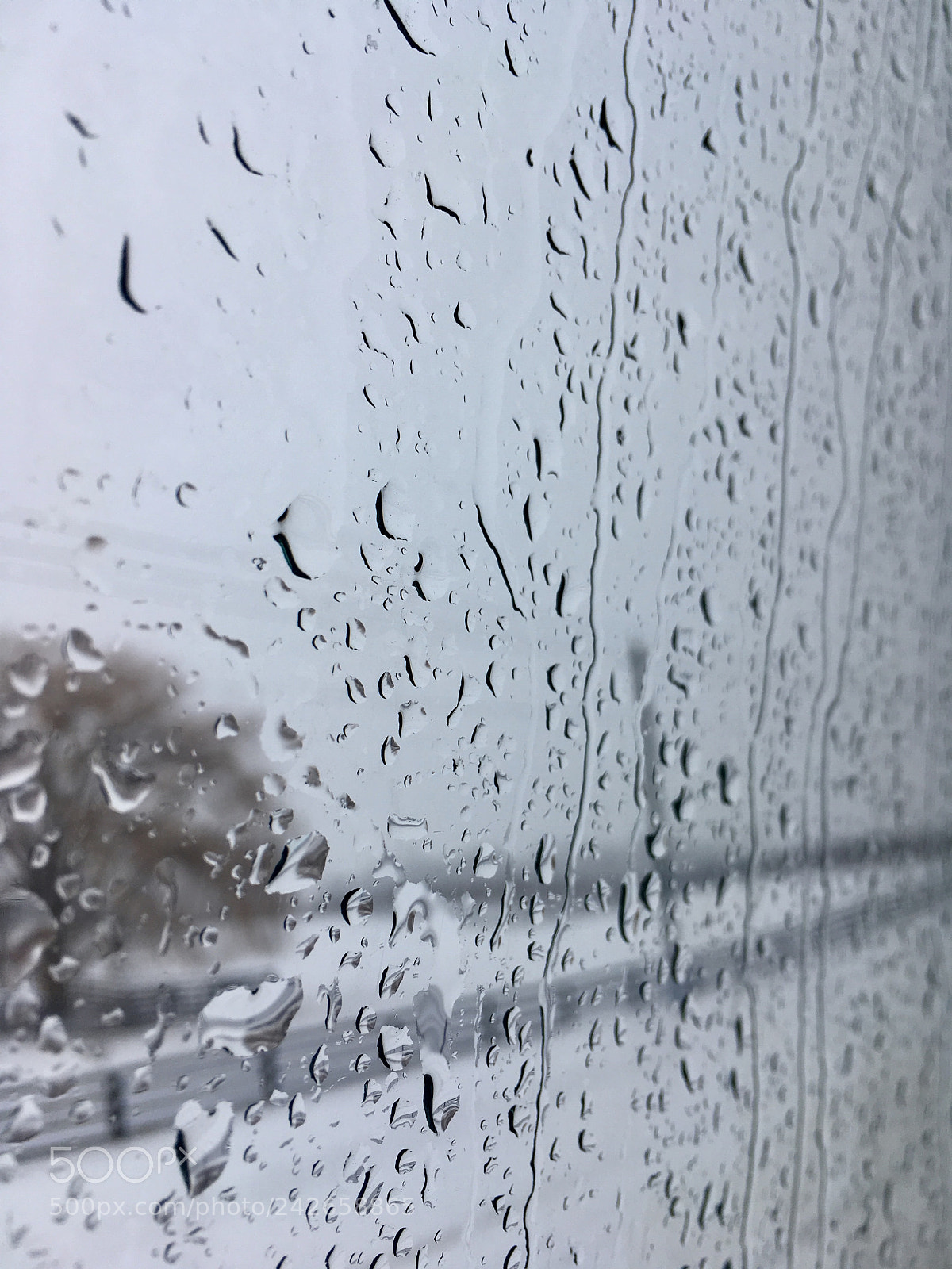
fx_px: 1063
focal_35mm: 29
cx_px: 476
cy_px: 634
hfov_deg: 48.2
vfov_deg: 61.7
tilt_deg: +13.6
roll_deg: +6.8
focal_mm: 4.15
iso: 25
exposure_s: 1/159
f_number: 2.2
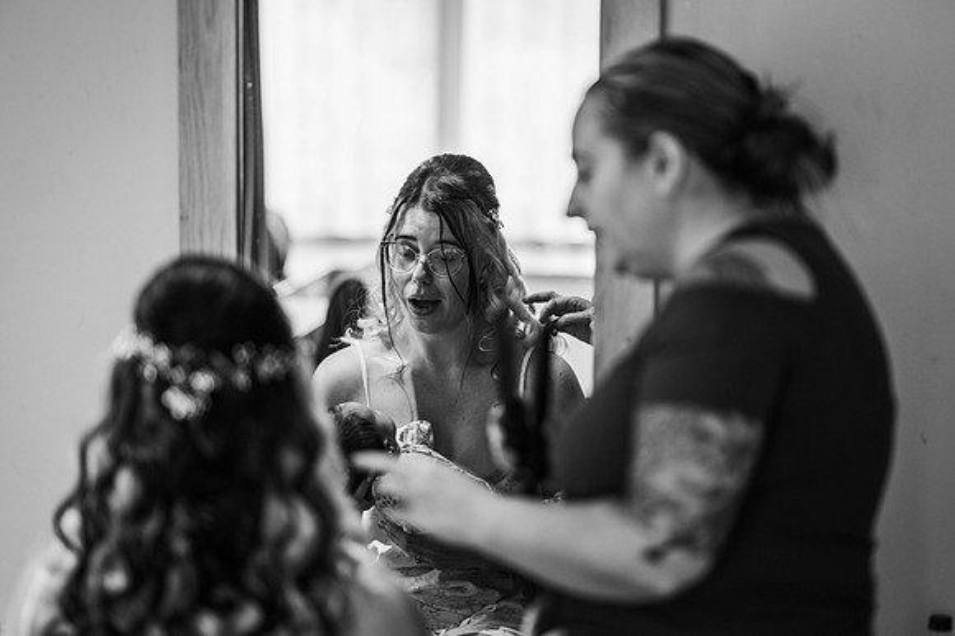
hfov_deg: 23.9
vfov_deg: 16.1
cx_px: 478
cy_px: 318
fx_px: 2253
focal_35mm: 85
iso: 140
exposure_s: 1/200
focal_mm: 85
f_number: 1.8
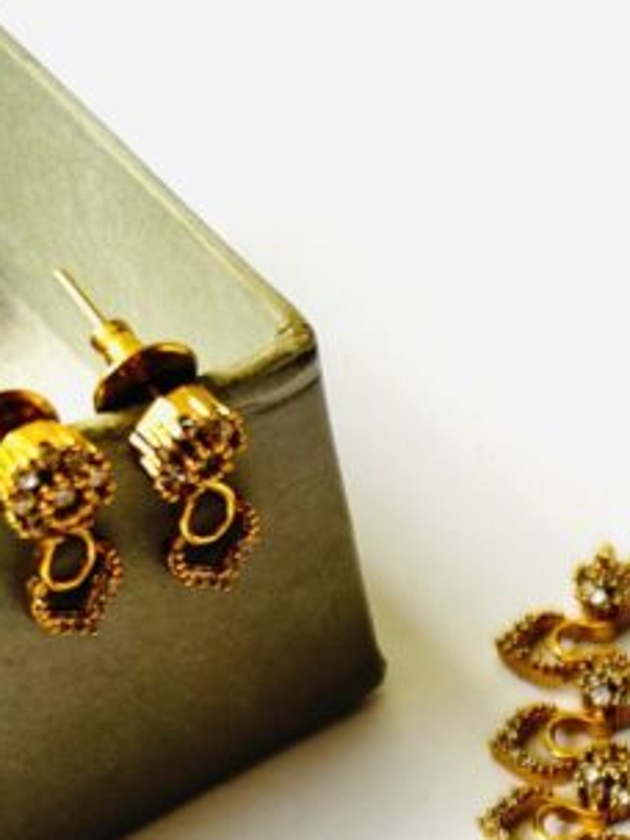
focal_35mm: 77
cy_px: 1177
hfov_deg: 17.4
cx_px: 919
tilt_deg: -61.2
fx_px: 1869
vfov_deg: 22.0
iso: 32
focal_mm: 5.7
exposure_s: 1/143
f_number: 1.5
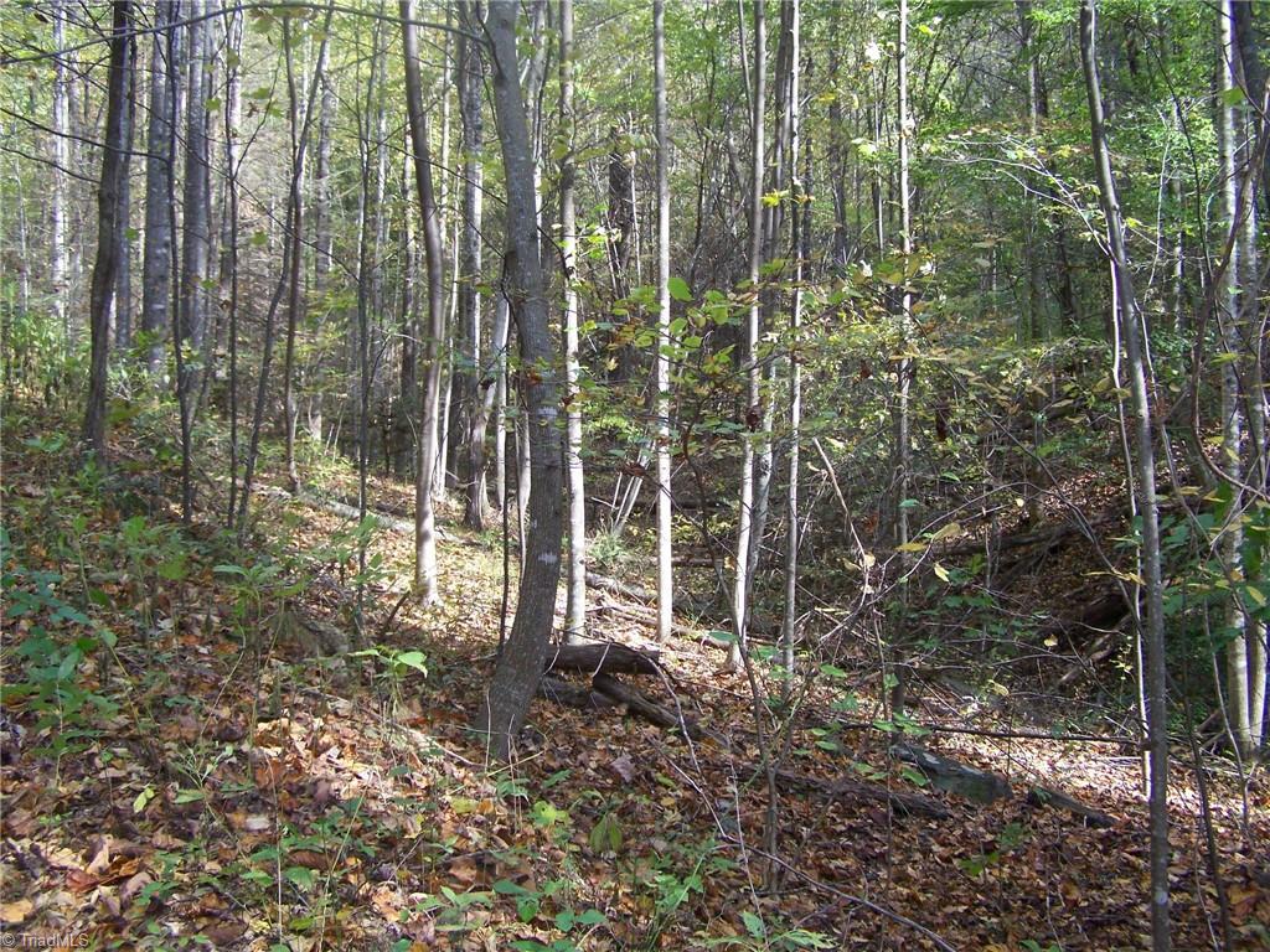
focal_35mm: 38
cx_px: 635
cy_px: 476
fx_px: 1394
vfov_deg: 37.7
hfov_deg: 49.0
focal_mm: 6.3
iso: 160
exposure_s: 1/200
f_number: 2.8
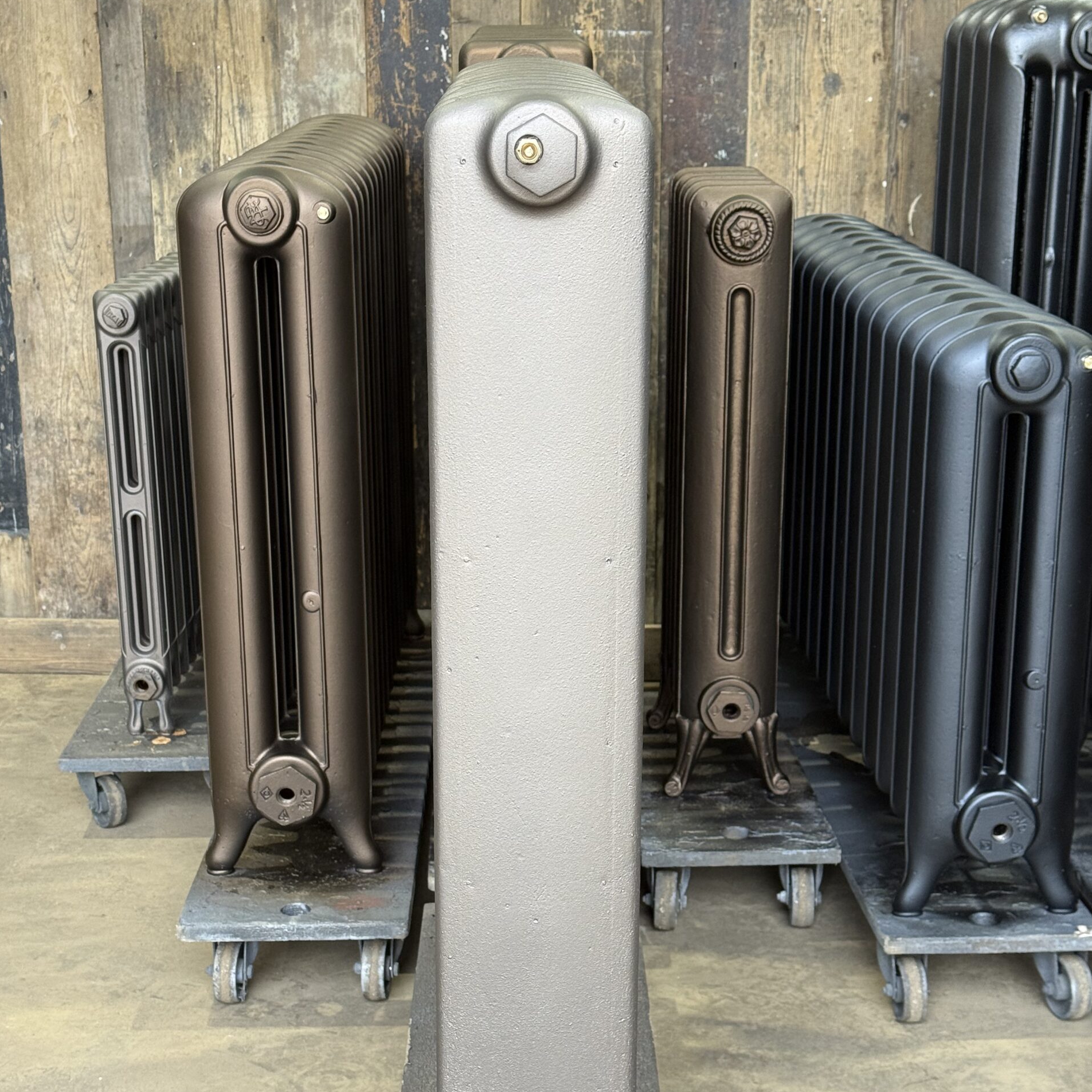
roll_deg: -0.6
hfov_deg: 30.0
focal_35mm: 57
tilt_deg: -17.1
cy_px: 644
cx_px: 549
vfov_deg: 30.0
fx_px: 2034
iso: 80
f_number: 1.78
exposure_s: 1/50
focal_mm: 6.76
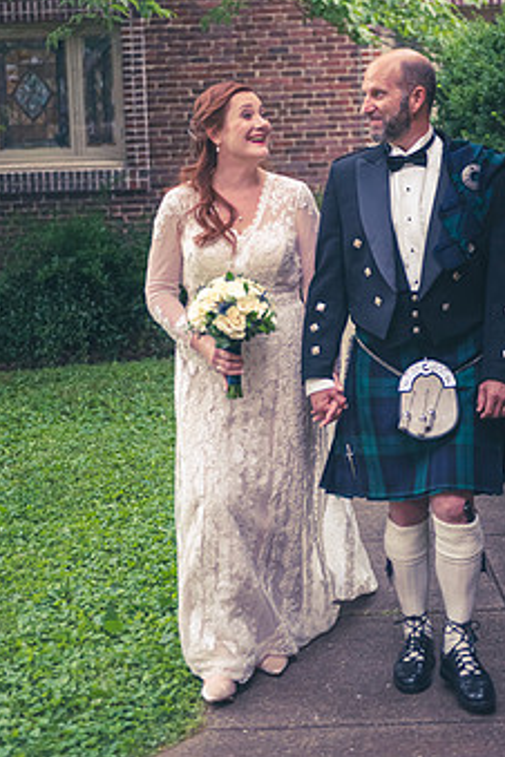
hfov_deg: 17.7
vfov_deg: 26.2
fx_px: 1620
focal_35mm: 77
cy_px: 288
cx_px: 270
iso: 2800
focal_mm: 58
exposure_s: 1/4000
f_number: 2.8
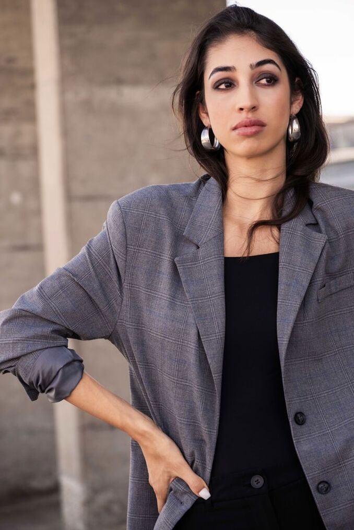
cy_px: 265
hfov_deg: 13.8
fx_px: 1459
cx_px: 177
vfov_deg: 20.6
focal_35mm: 99
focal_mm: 99
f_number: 4.5
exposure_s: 1/125
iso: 125
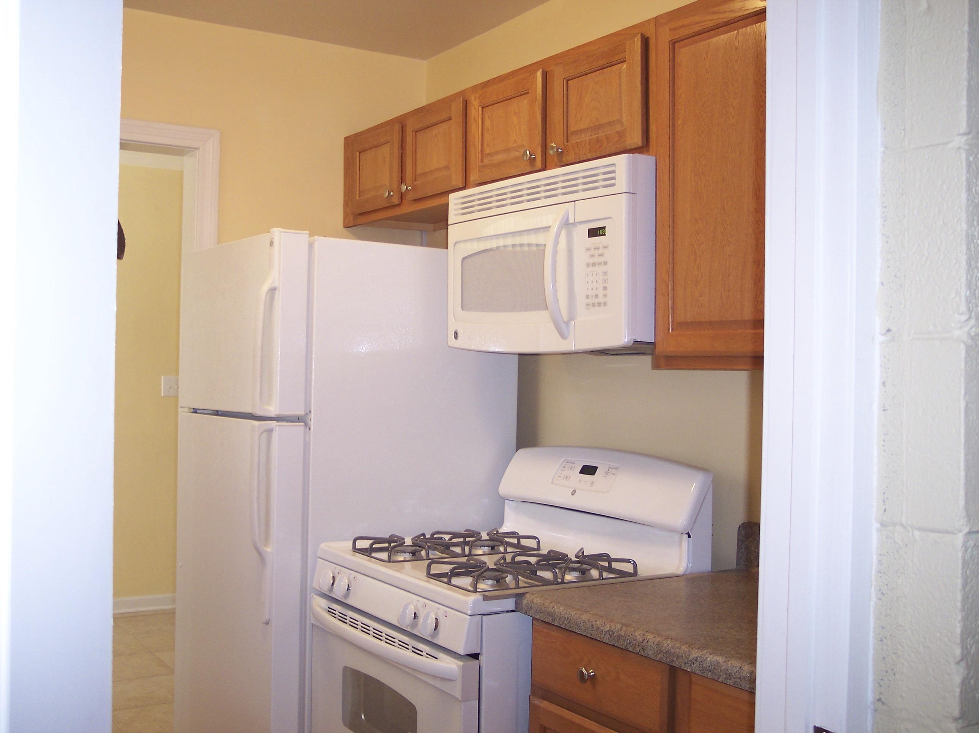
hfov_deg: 49.0
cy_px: 366
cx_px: 490
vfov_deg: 37.7
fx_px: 1074
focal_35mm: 38
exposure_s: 1/30
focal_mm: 8
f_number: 2.8
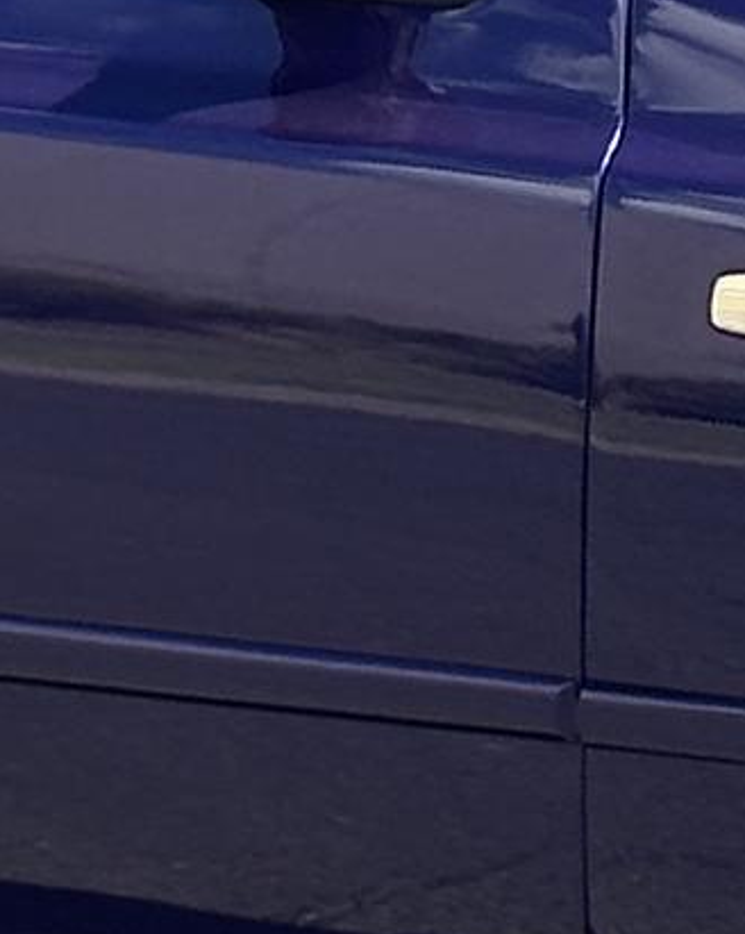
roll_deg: -1.0
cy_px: 35
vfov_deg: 5.3
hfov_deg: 4.2
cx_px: 608
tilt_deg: -1.1
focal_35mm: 368
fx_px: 10158
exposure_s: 1/1815
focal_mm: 6.86
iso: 64
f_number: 1.78
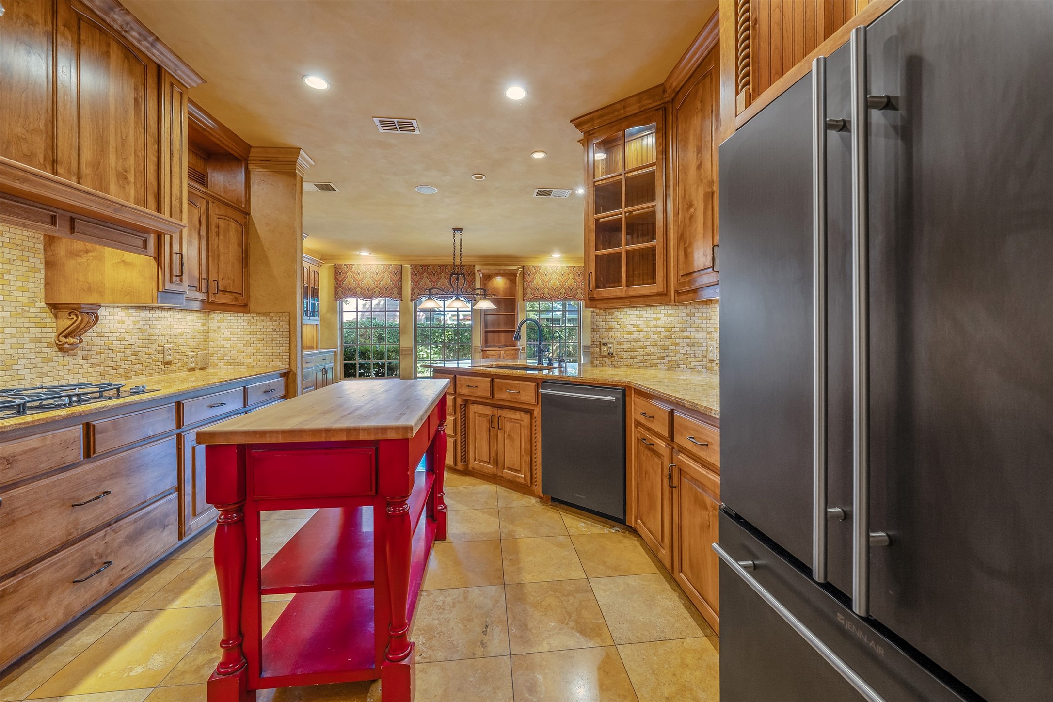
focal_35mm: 13
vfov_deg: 85.4
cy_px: 351
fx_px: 380
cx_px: 526
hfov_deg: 108.3
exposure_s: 1/5
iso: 800
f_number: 8
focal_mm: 13
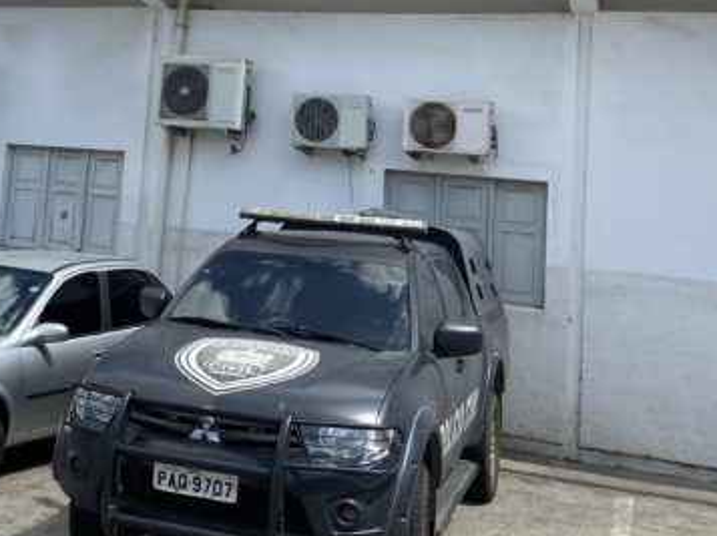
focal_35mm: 56
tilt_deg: +7.1
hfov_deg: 33.3
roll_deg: -5.7
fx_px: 1159
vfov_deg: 25.4
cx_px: 129
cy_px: 74
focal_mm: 4.25
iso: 32
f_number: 1.8
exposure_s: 1/3135
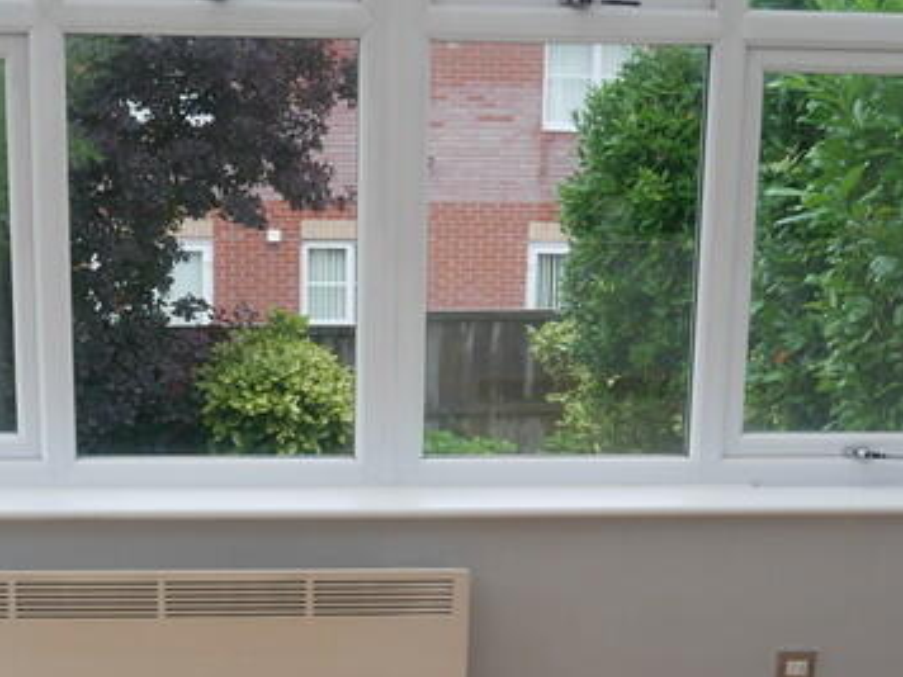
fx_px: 1800
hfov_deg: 28.1
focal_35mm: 69
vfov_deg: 20.7
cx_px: 358
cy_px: 667
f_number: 4
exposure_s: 1/160
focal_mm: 12
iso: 200
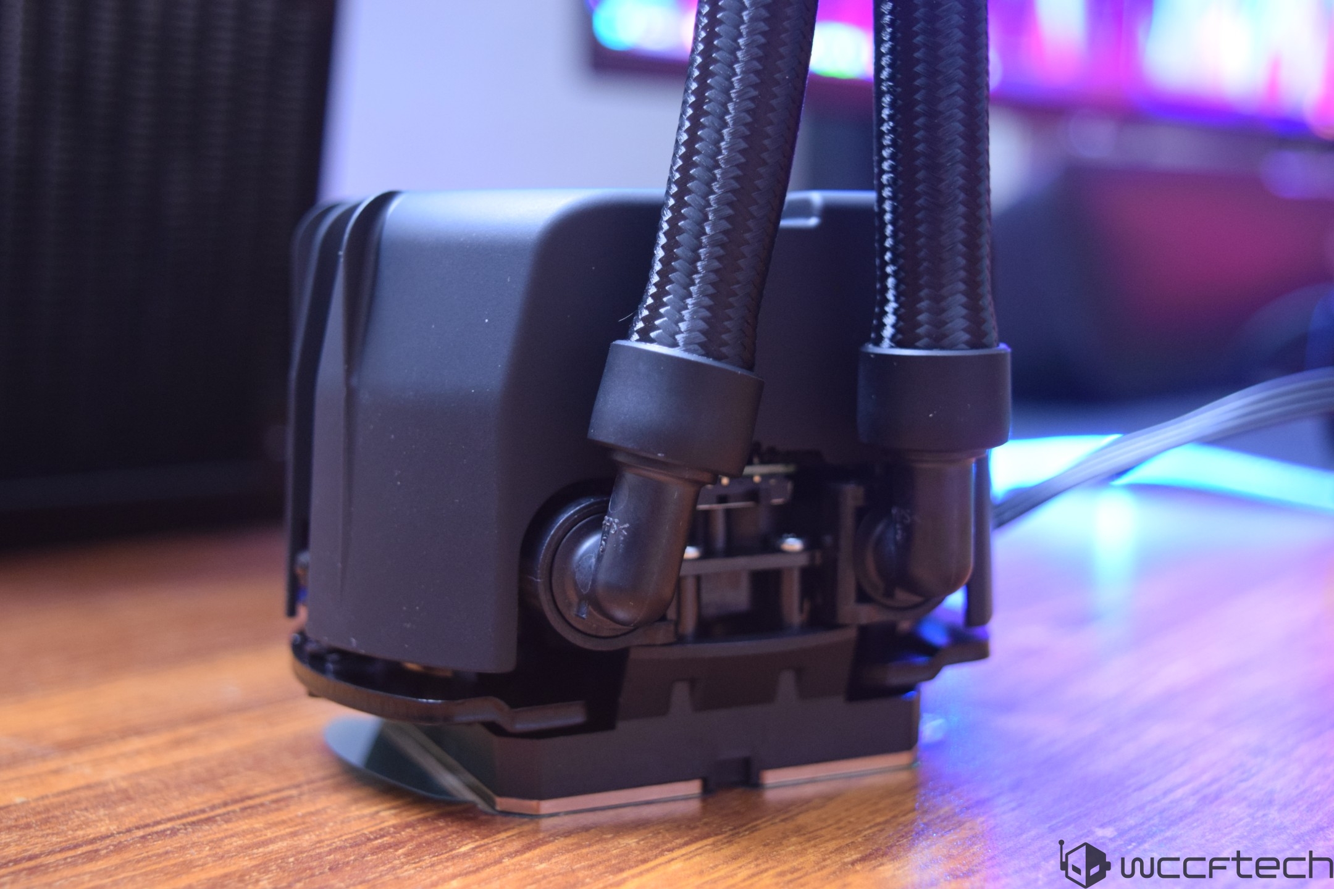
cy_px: 444
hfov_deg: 37.9
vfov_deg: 25.8
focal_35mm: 52
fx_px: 1945
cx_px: 667
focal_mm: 35
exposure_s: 1/8
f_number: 4.5
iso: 1600
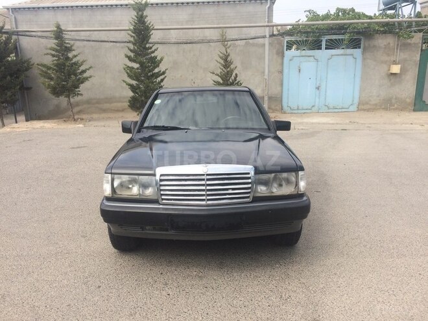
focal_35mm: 29
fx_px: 359
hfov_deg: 61.7
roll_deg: -0.2
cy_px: 160
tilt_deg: -16.6
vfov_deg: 48.2
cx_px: 214
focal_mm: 4.15
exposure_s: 1/1580
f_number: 2.2
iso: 32
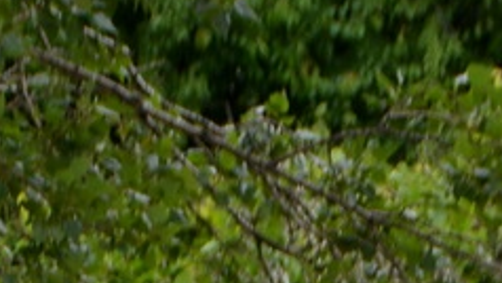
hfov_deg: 2.4
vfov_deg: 1.4
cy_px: 790
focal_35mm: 892
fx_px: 11876
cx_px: -463
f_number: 6.3
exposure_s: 1/200
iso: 200
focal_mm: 90
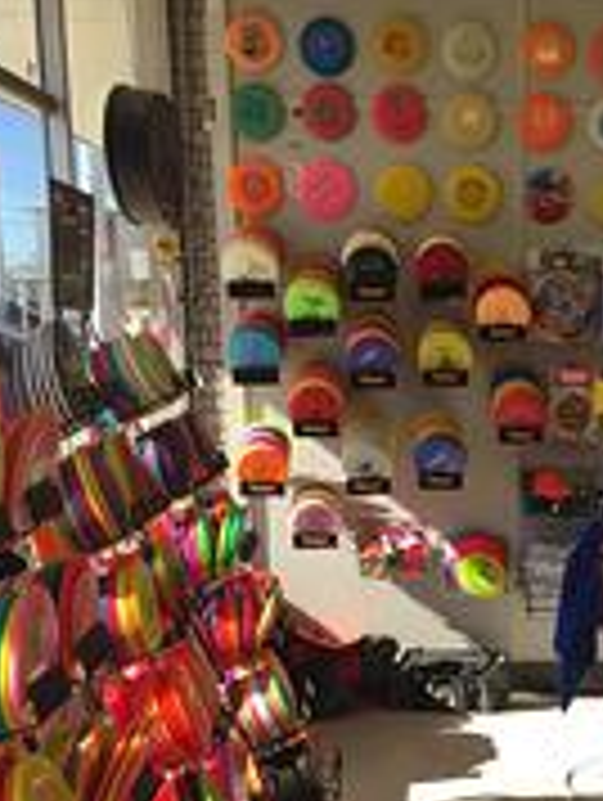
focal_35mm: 57
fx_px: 1321
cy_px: 666
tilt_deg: -12.2
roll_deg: -1.3
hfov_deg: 25.1
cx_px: 520
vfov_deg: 32.6
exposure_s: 1/327
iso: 32
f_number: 2.2
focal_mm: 4.15
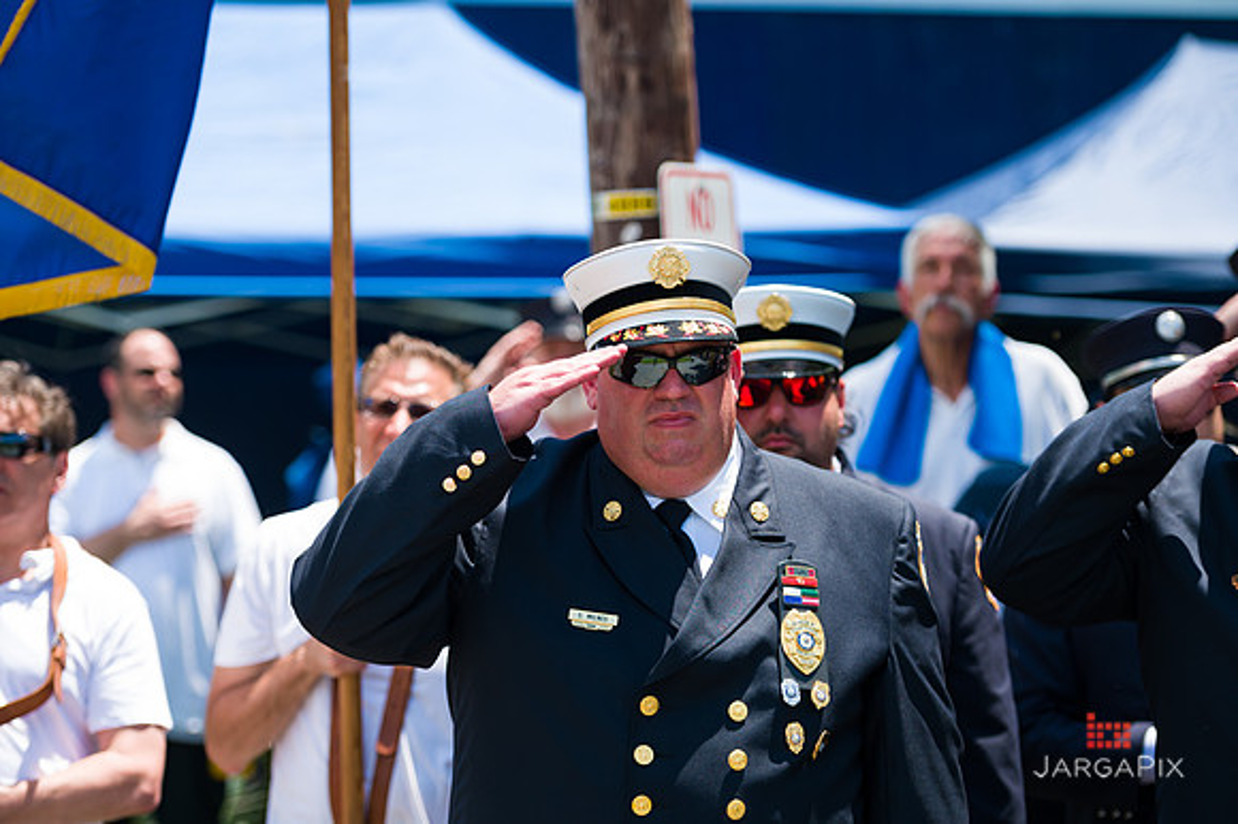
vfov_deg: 12.4
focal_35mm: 110
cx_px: 619
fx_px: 3780
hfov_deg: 18.6
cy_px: 412
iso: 200
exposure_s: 1/1600
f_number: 3.2
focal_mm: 110
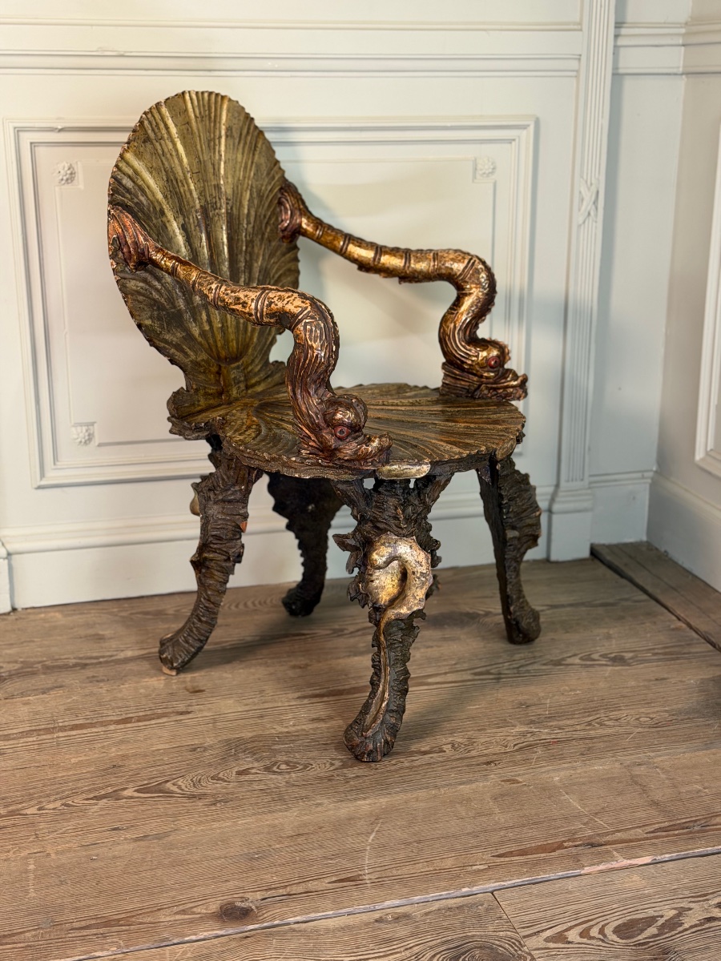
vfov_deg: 39.7
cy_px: 480
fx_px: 1333
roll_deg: +0.9
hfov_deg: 30.3
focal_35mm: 48
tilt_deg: -16.0
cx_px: 360
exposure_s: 1/50
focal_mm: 6.76
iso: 160
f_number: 1.78
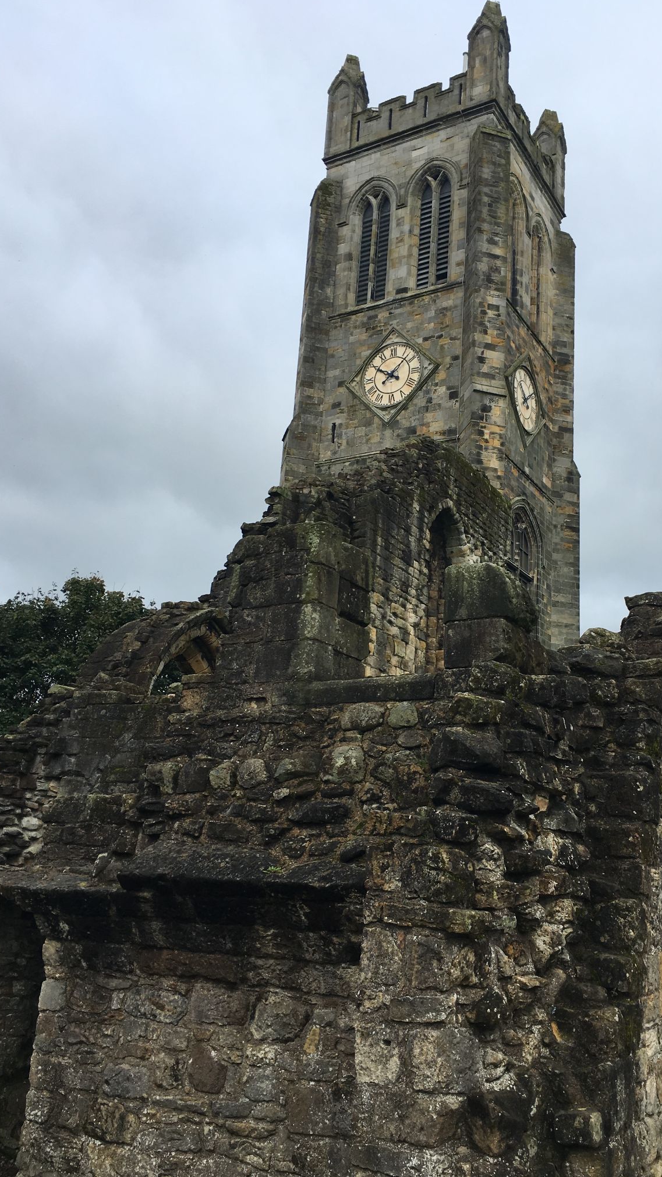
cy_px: 591
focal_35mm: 32
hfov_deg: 36.5
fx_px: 999
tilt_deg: +18.1
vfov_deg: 61.0
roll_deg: -2.7
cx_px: 405
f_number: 2.2
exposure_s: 1/557
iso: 25
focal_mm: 4.15
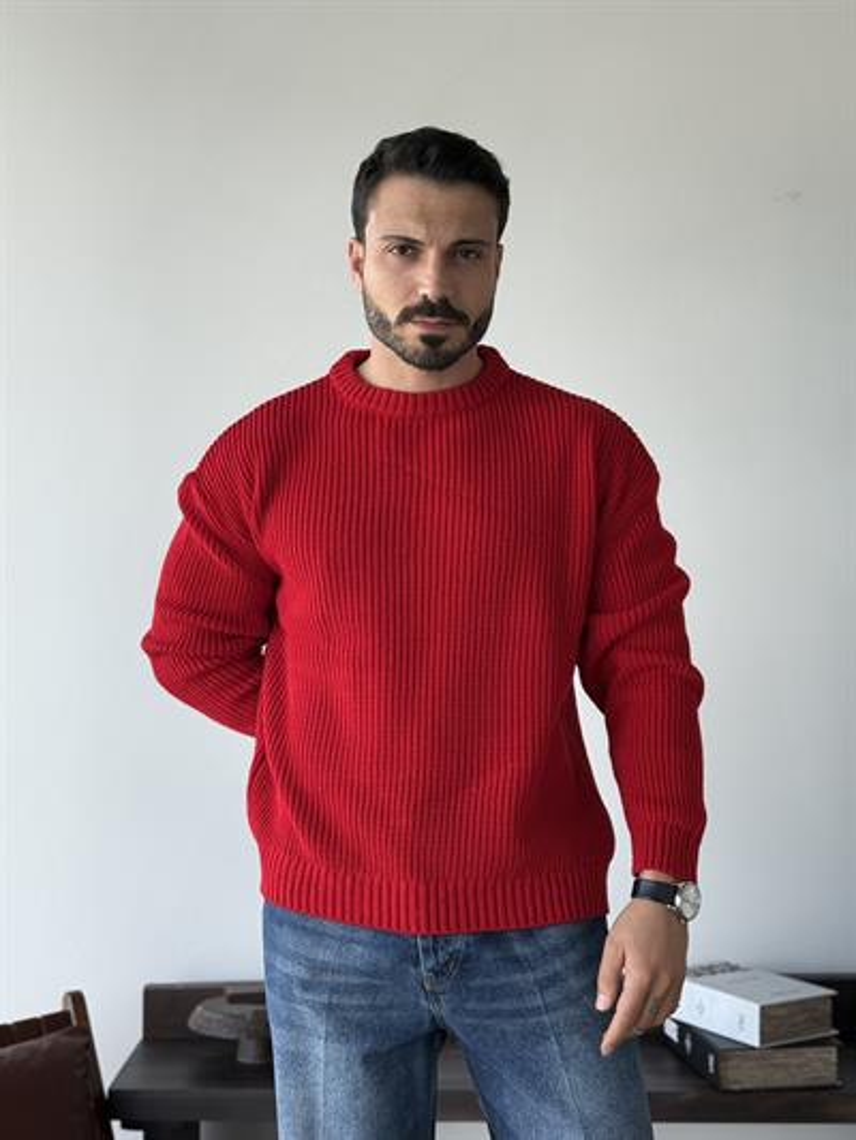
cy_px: 570
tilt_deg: +1.1
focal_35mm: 48
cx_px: 428
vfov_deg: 39.6
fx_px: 1582
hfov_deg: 30.3
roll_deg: -0.1
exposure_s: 1/315
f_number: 1.78
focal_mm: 6.76
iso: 80
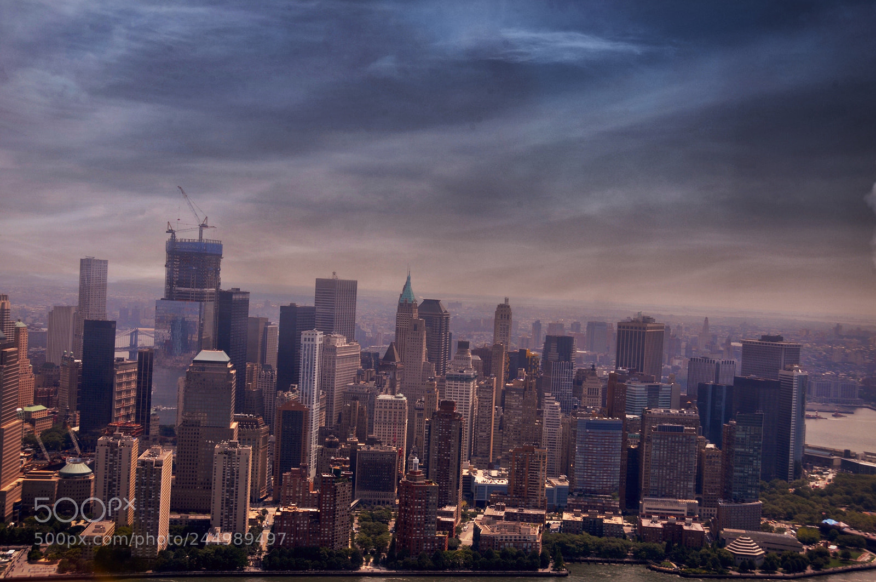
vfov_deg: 28.9
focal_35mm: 46
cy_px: 291
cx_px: 438
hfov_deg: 42.4
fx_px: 1130
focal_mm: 31
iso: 200
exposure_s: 1/200
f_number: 7.1
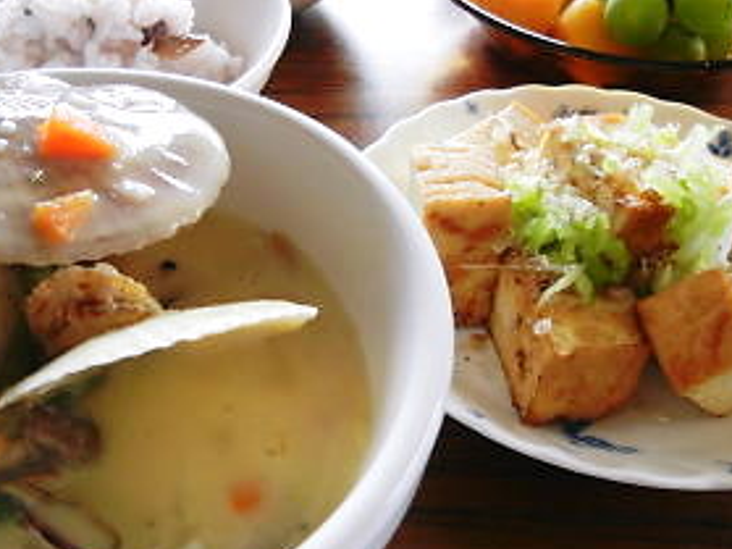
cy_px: 307
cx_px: 323
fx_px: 909
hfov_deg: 43.8
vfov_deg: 33.5
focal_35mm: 43
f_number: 3.5
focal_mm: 5.4
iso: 400
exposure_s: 1/16.7
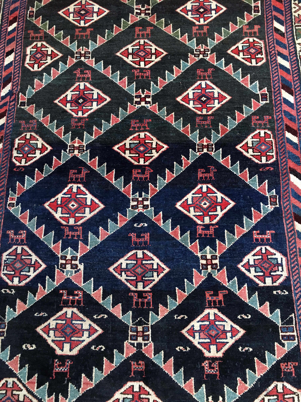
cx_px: 150
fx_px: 336
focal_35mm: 29
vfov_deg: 61.7
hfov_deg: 48.2
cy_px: 201
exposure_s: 1/33
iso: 160
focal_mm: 4.15
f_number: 2.2
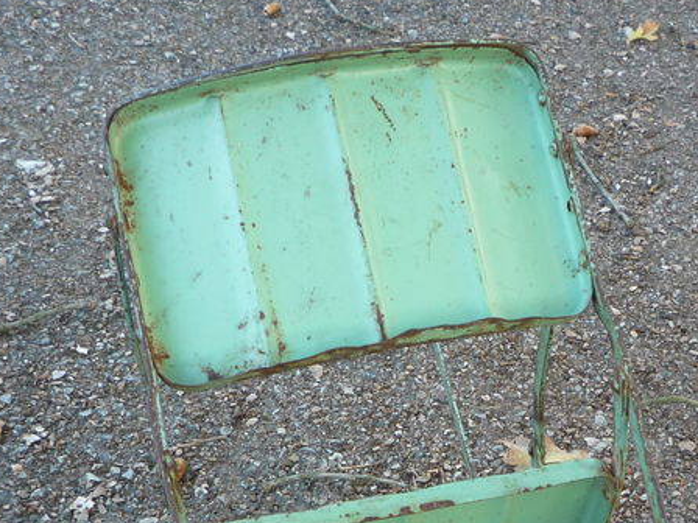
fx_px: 1351
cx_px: 407
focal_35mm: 67
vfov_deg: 21.3
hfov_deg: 28.9
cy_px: 498
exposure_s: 1/40
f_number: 3.3
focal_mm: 5.2
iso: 100
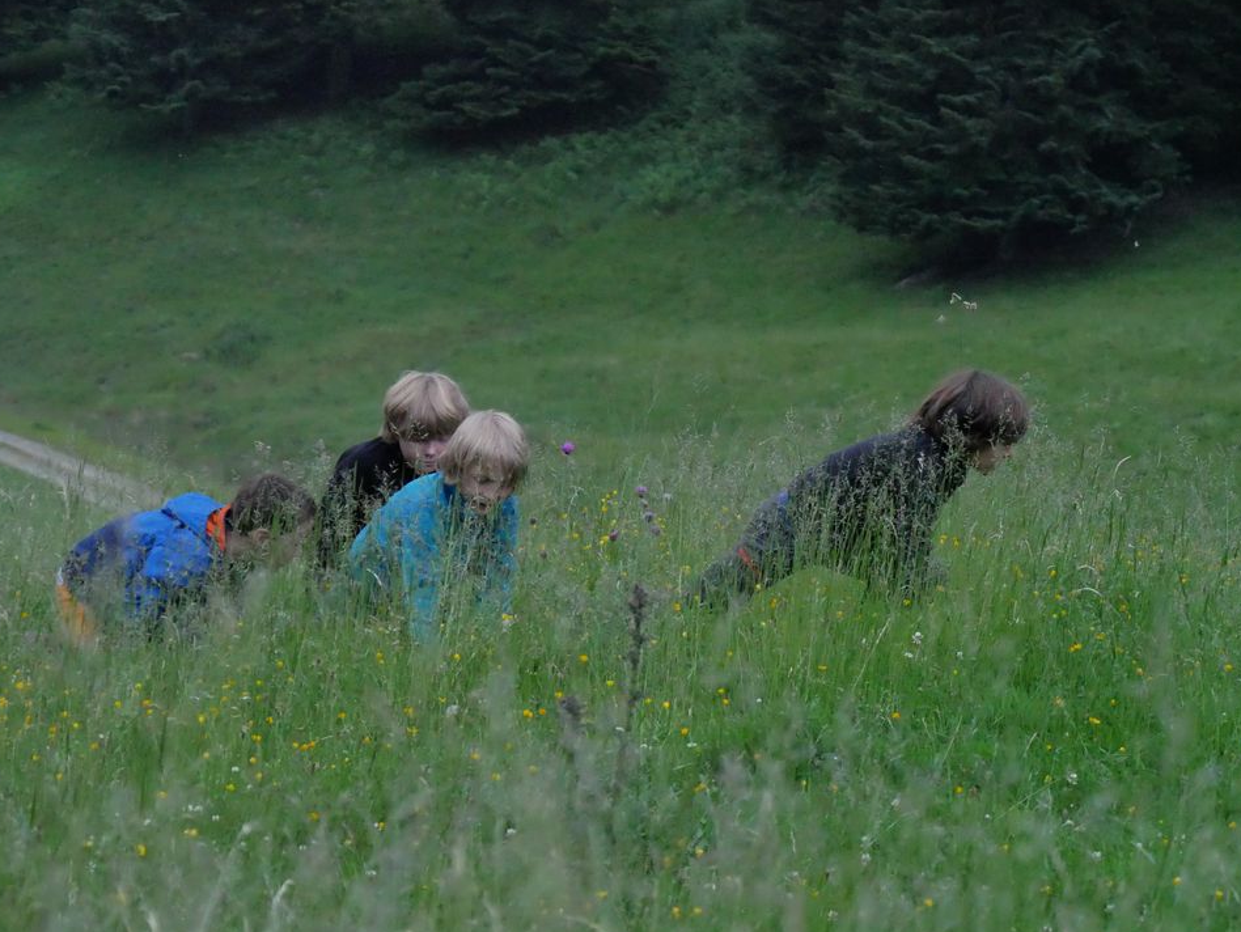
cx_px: 607
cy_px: 467
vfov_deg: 10.0
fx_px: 5344
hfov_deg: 13.2
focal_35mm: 149
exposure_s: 1/250
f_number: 5.4
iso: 6400
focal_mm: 69
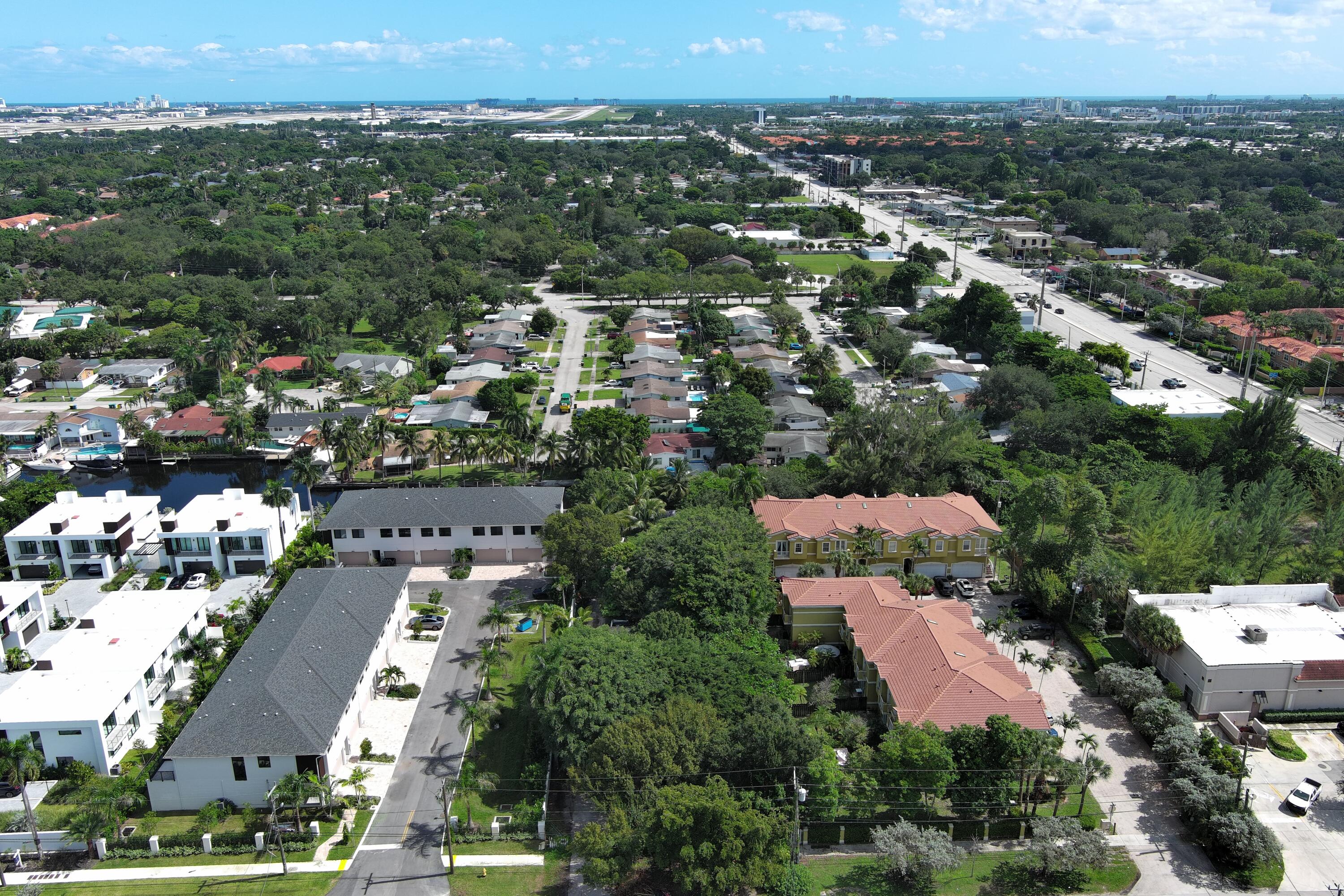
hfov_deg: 63.7
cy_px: 448
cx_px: 672
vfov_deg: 45.0
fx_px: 1083
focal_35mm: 29
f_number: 2.8
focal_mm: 10.57
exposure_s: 1/1248
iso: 100
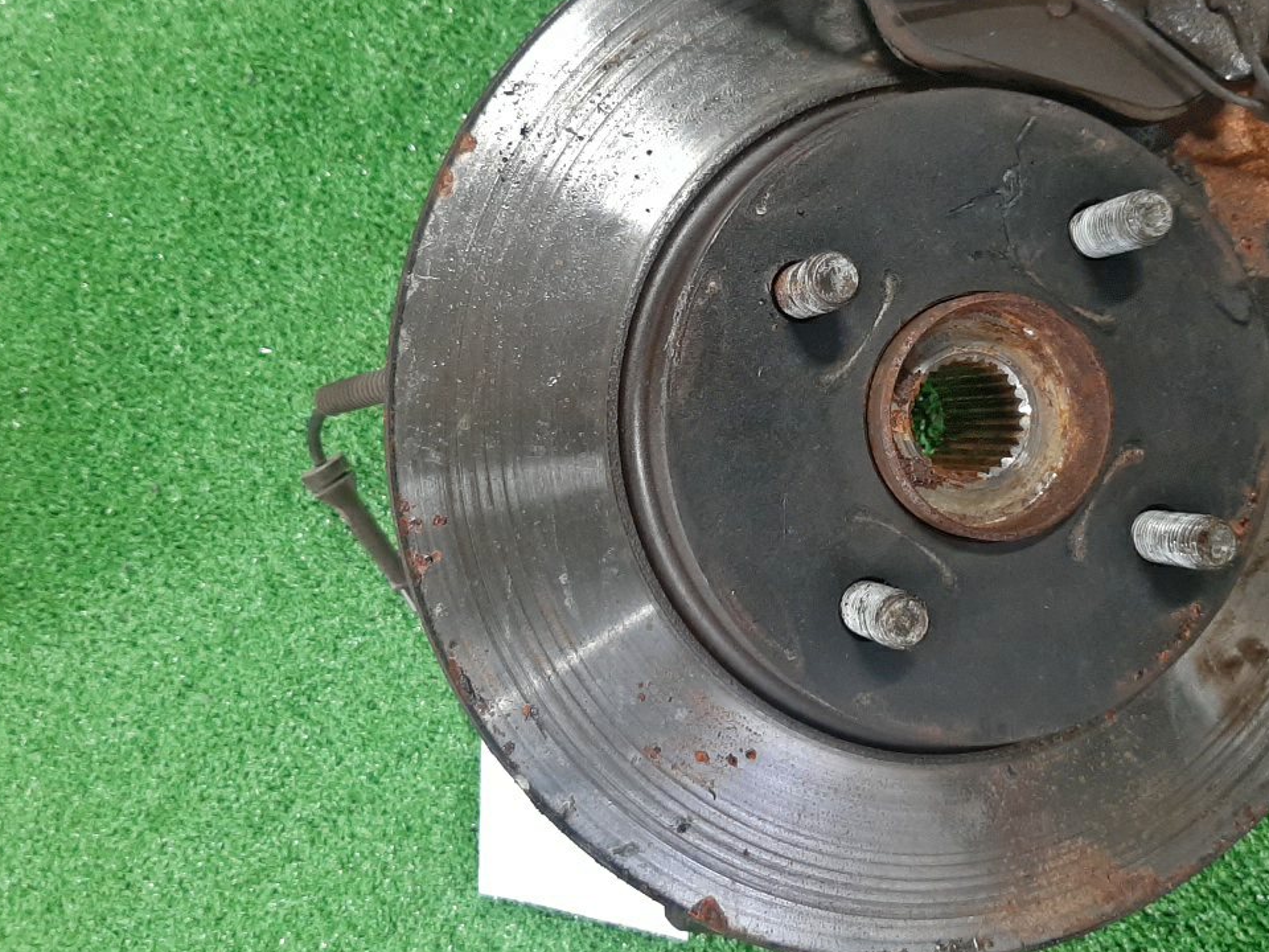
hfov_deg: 47.6
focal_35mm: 39
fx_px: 1430
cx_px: 767
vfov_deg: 36.8
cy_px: 424
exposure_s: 1/25
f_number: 1.7
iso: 186
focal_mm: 3.93
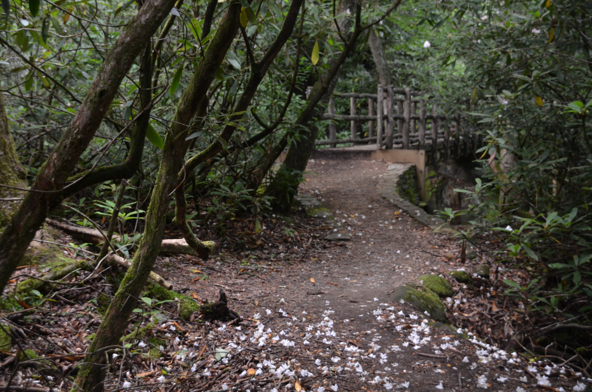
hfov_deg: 41.2
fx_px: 788
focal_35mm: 48
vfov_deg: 28.0
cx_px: 296
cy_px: 196
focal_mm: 32
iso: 1000
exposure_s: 1/30
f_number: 4
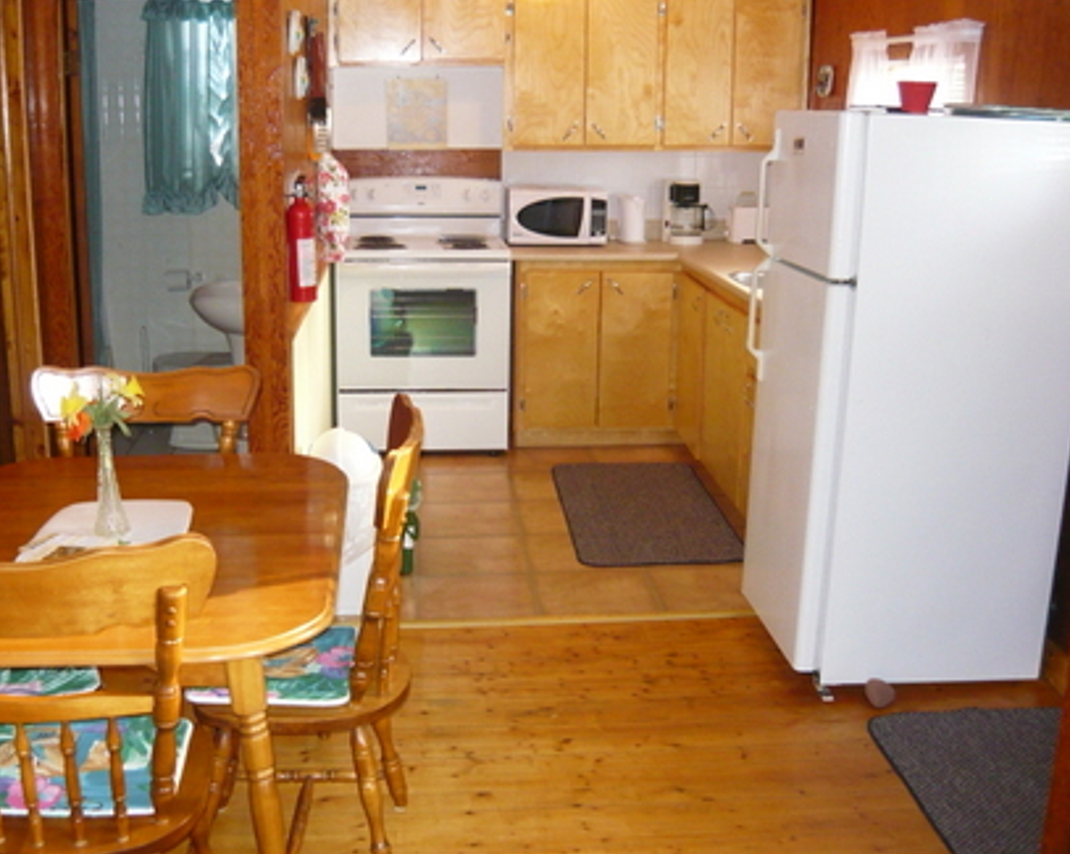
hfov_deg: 47.8
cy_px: 384
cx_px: 450
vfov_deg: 39.1
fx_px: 1203
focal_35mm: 38
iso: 400
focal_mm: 5.5
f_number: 2.8
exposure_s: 1/30
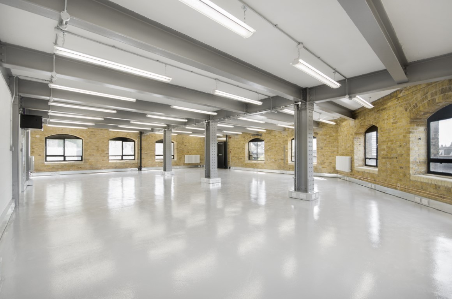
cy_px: 150
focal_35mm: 15
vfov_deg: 77.1
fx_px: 188
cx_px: 226
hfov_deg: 100.5
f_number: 6.3
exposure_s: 1/25
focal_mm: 10
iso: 100
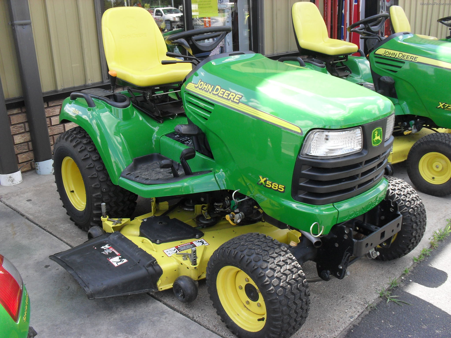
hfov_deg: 52.6
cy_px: 169
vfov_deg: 40.7
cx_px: 226
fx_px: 456
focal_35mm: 35
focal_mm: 6.3
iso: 100
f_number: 3.2
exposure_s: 1/180
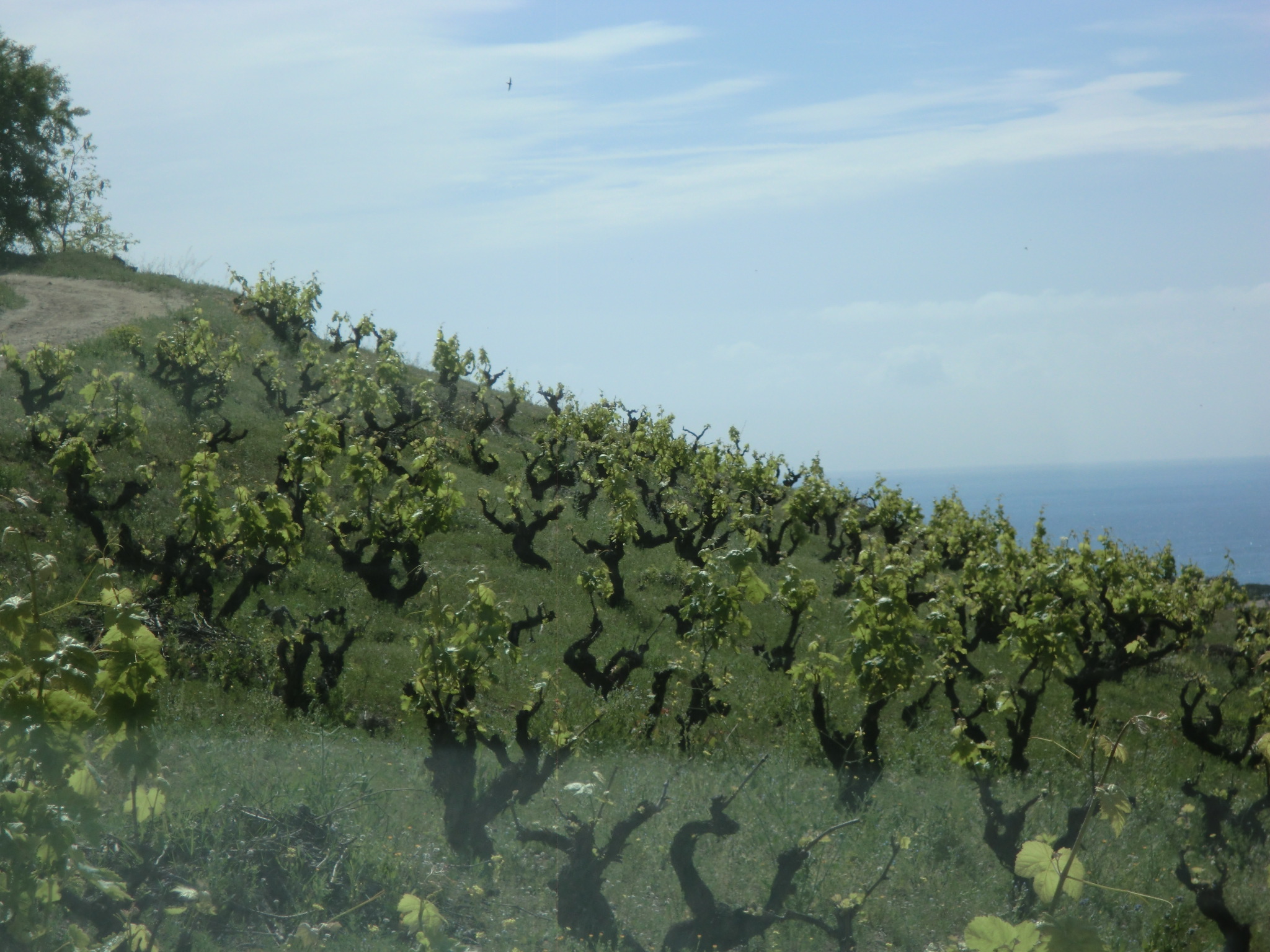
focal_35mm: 91
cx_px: 635
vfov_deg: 16.2
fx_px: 3339
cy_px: 476
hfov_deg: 21.5
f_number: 5.4
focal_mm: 16.5
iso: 50
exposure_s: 1/640
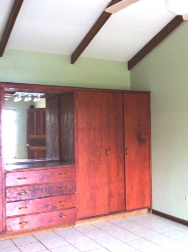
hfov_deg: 31.4
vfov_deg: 41.3
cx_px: 109
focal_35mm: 46
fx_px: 334
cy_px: 126
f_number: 2.8
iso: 160
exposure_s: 1/15
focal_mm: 3.85
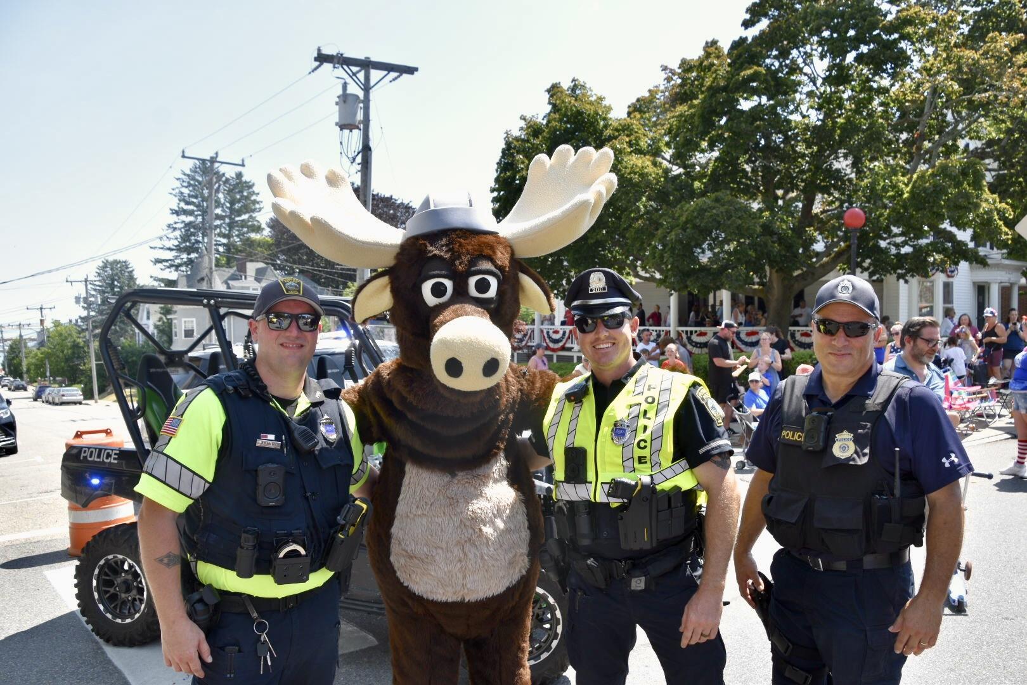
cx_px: 514
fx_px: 770
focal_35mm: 27
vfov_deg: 47.9
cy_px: 342
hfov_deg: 67.4
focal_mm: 18
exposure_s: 1/320
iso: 200
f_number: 8
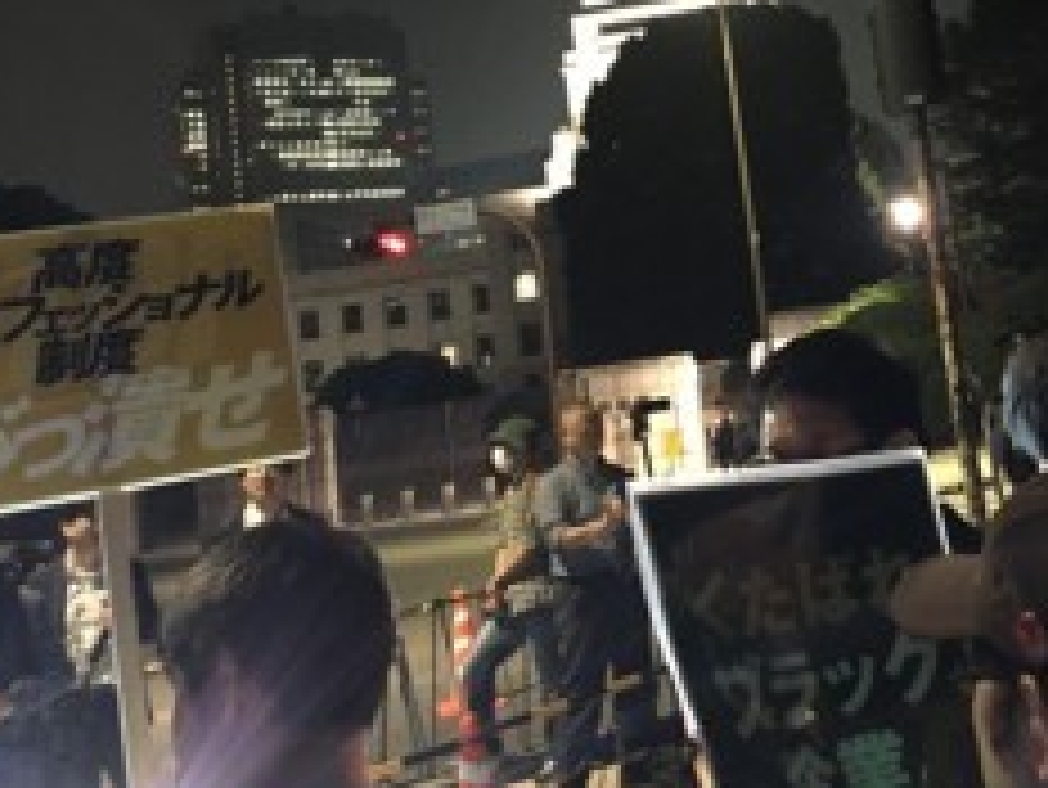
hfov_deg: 33.5
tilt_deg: +11.9
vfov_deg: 25.4
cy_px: 99
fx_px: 1696
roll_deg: +7.8
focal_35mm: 56
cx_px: 805
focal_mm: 4.15
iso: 400
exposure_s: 1/15
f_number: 2.2
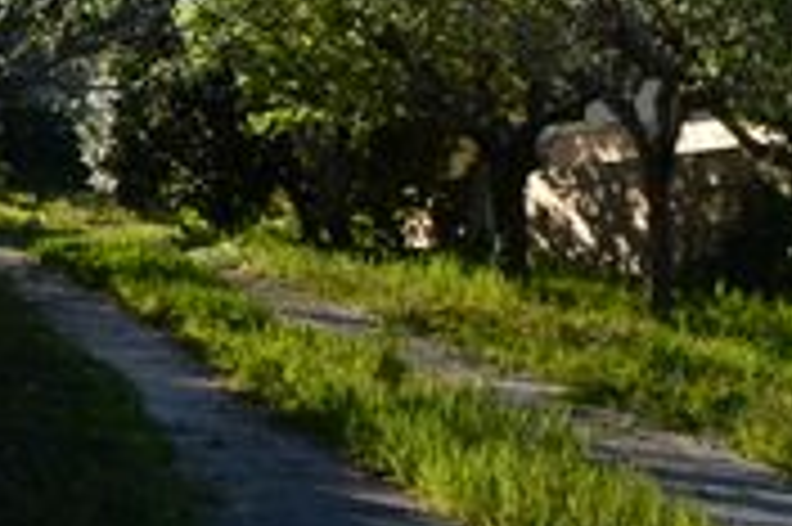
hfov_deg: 19.8
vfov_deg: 12.8
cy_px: -205
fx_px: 2242
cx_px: 657
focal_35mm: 102
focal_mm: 20
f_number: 4
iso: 200
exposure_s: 1/1250
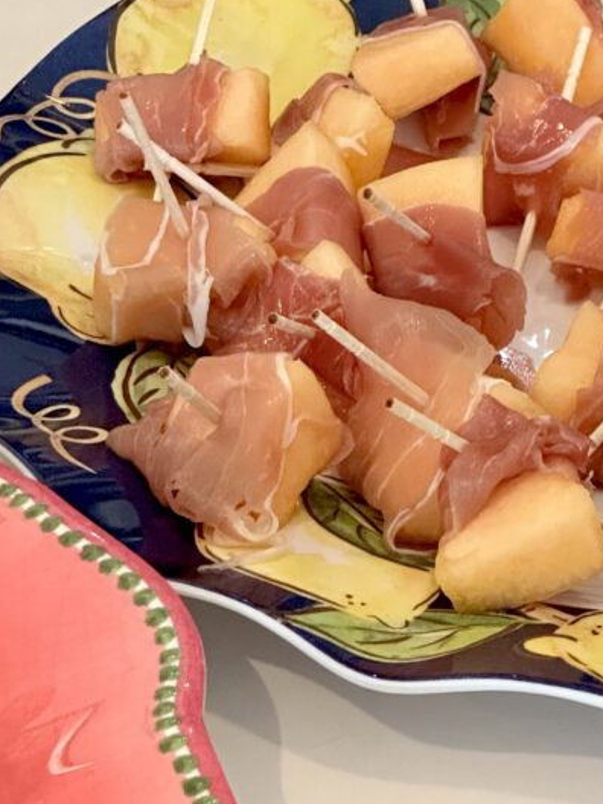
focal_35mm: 175
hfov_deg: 8.4
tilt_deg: -28.9
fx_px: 4065
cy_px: 40
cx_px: 621
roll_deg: -1.0
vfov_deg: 11.2
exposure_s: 1/60
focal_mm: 9
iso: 500
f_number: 2.8
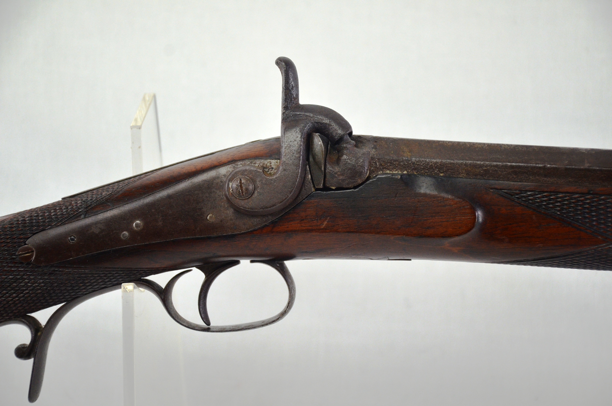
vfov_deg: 12.1
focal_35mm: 112
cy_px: 203
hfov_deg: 18.2
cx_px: 306
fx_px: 1909
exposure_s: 1/200
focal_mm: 75
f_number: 5.3
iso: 800
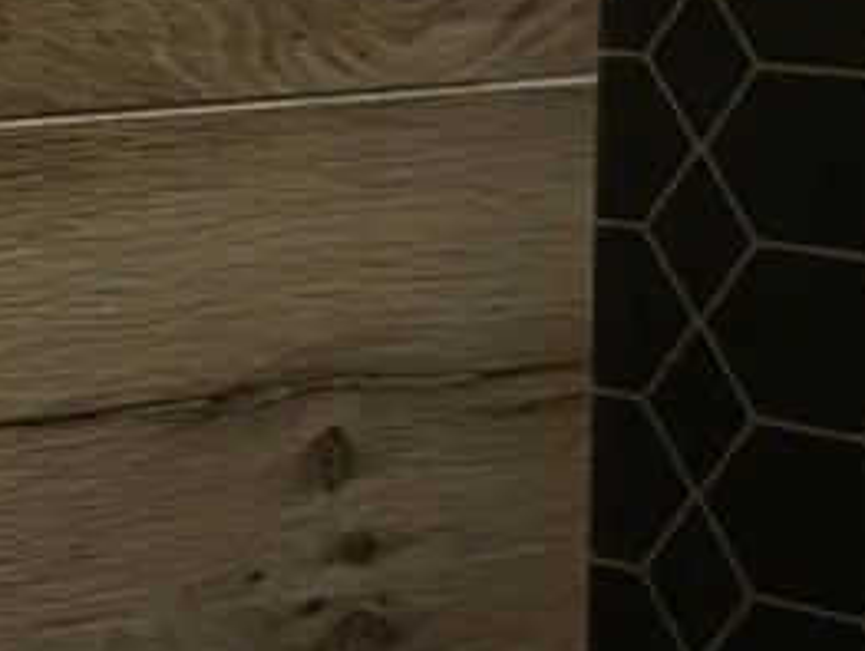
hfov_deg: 14.2
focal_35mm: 119
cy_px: -175
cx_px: -802
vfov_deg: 12.1
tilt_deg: -5.0
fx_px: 2976
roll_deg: +0.7
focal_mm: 5.1
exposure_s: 1/25
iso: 800
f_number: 1.6
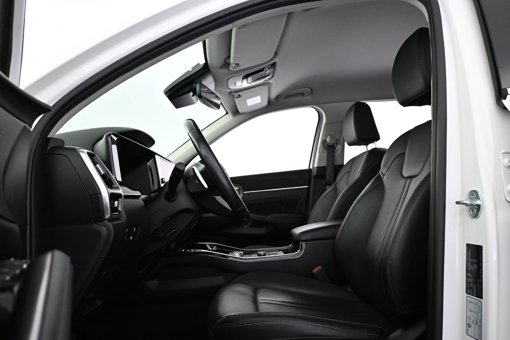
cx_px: 255
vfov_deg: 49.1
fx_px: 372
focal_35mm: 26
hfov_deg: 68.9
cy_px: 170
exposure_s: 1/100
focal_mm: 17.5
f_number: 3.5
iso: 3200
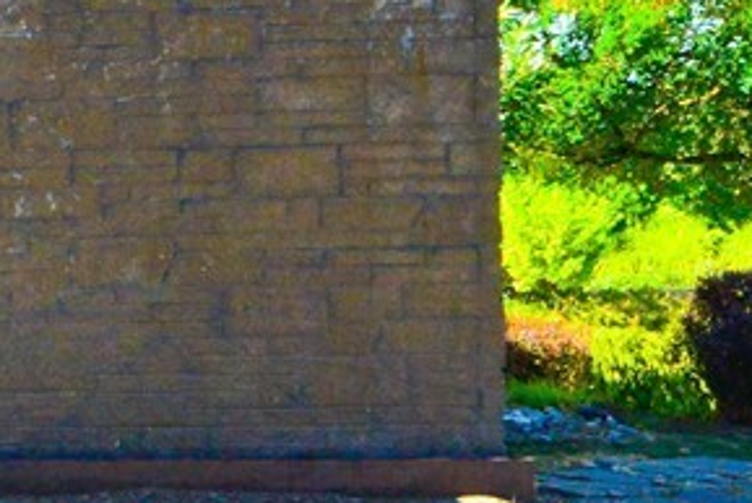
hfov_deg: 14.7
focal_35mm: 94
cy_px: 171
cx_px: -1007
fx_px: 1964
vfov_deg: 14.5
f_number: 13
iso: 3200
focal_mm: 16
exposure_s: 1/640
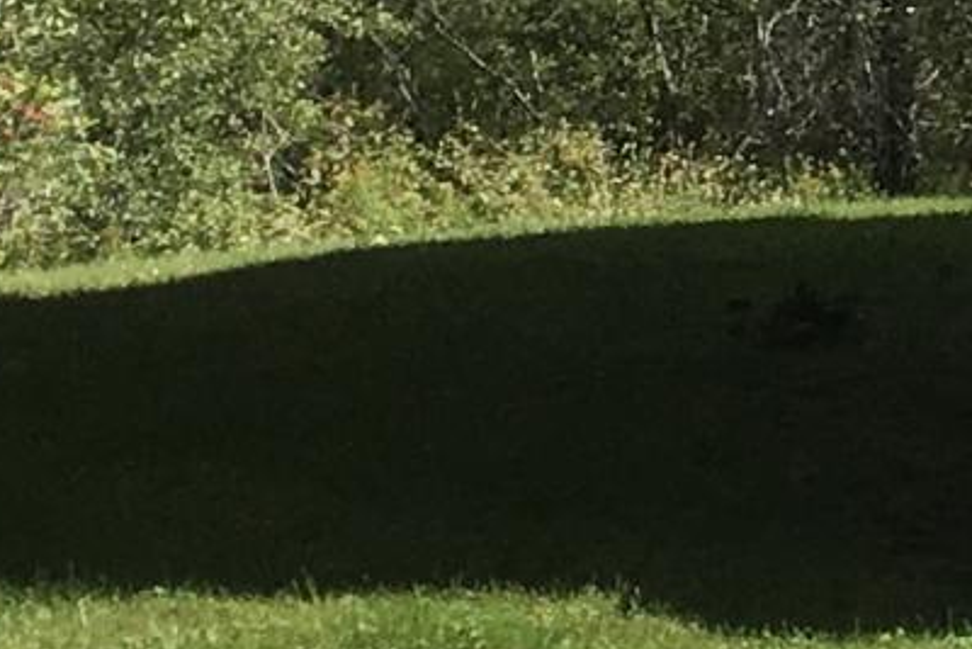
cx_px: 2403
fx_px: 6104
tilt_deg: +0.1
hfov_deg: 8.3
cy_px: -226
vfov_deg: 6.0
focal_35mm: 226
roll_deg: +1.4
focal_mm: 4.15
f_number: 2.2
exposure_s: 1/1166
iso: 25
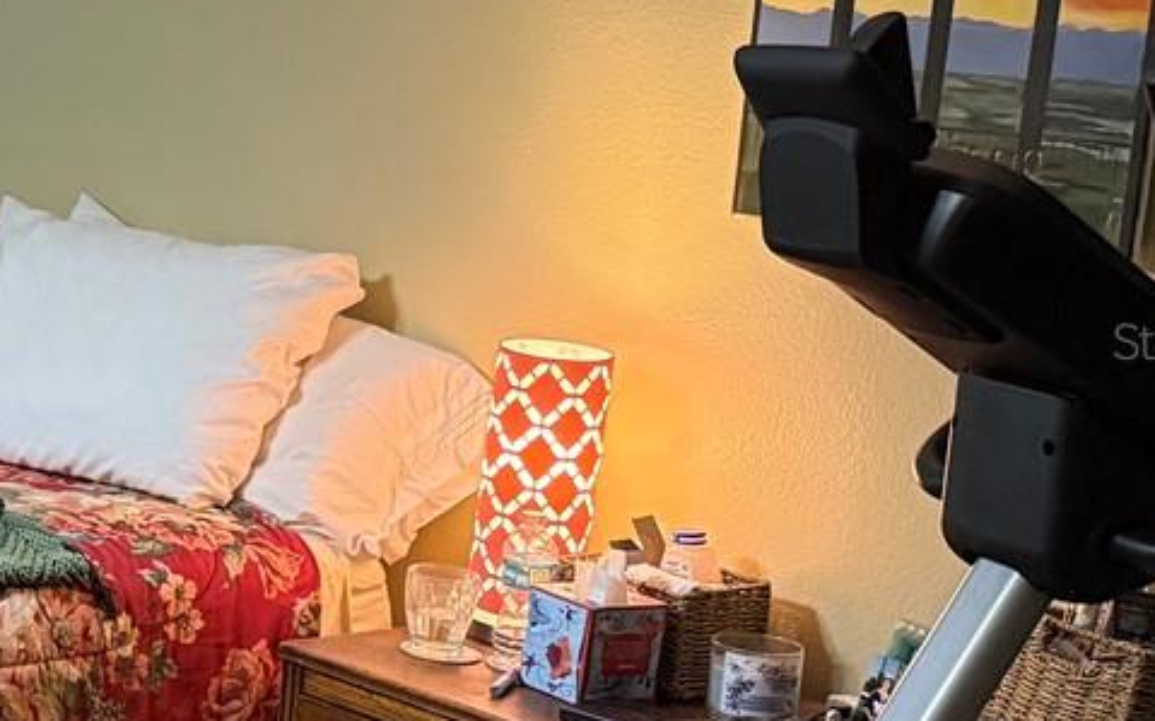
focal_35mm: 85
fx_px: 2675
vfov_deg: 15.4
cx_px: -588
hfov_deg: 20.7
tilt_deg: -8.9
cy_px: 340
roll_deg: -1.4
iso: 500
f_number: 1.78
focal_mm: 6.76
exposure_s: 1/60
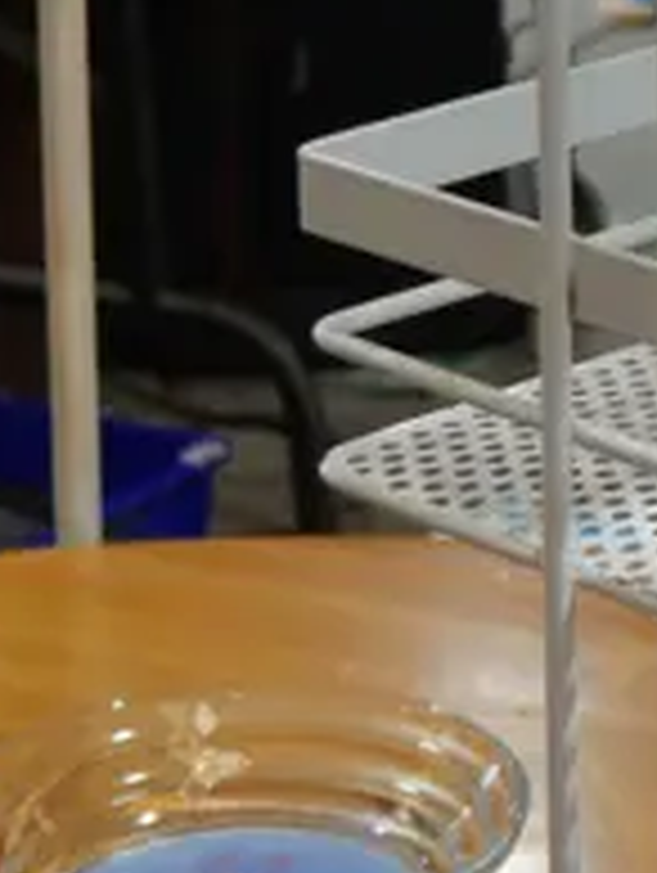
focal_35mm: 169
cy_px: -45
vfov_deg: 11.5
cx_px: 1195
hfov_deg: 8.5
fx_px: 4267
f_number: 3.6
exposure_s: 1/100
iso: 200
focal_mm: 16
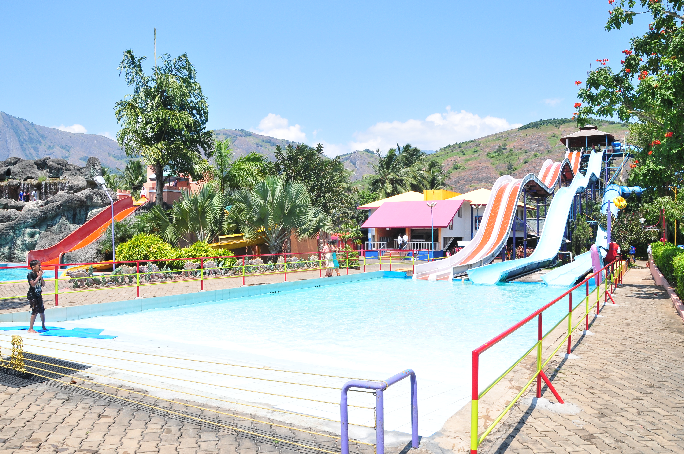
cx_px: 342
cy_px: 227
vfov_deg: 47.8
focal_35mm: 27
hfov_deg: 67.4
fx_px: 512
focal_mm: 18
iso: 320
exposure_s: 1/250
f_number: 10
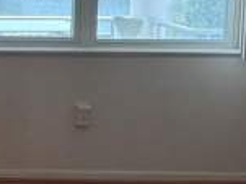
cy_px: 34
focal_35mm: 127
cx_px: -124
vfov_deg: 11.6
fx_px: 902
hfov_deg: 14.5
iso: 100
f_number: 1.78
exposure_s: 1/120
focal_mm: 6.76
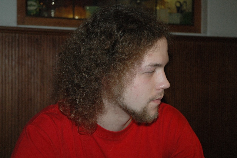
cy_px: 79
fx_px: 434
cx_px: 118
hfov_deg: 30.5
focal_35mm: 66
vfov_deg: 20.6
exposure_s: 1/60
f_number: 4.5
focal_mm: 44
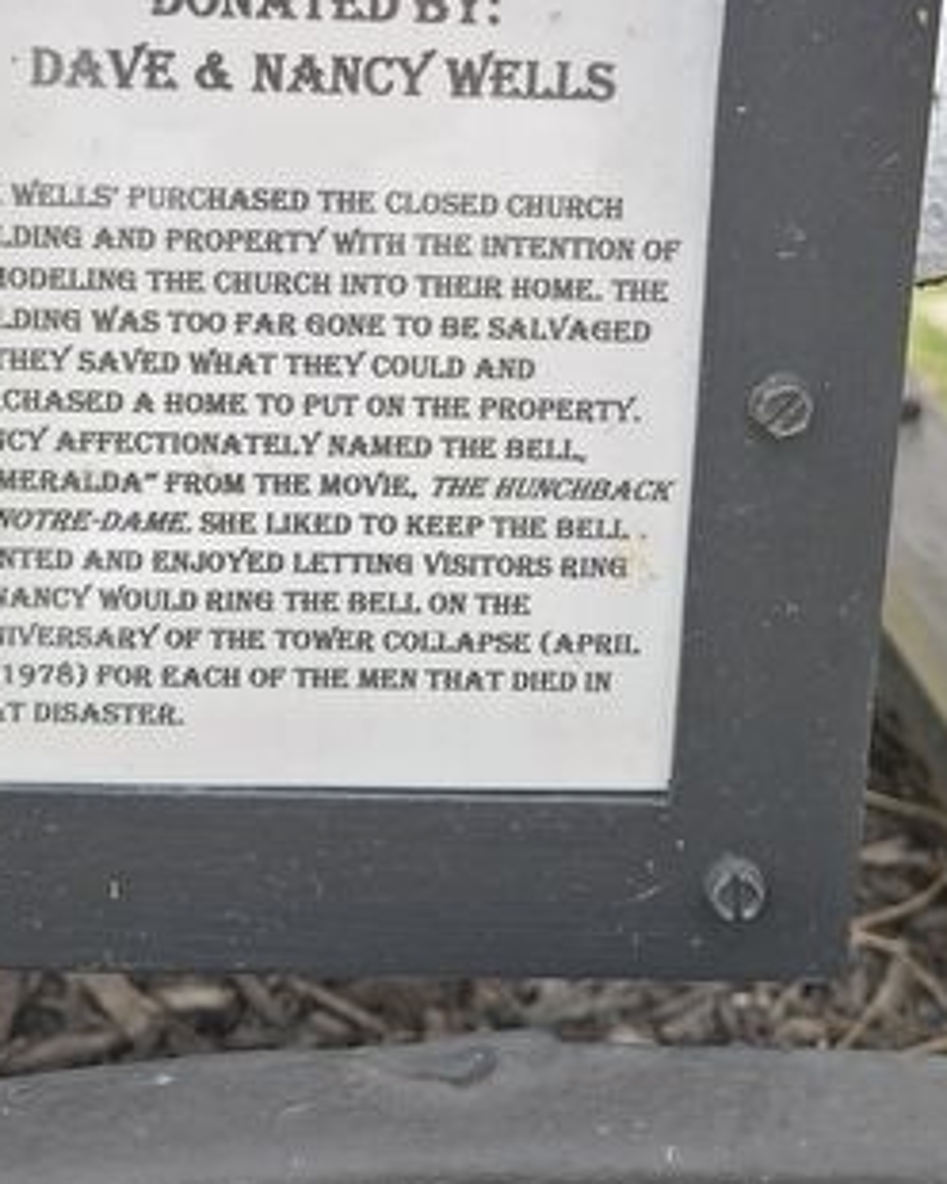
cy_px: 168
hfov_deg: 26.2
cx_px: 424
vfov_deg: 31.3
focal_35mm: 58
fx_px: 2032
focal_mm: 5.4
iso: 32
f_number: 1.8
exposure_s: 1/180
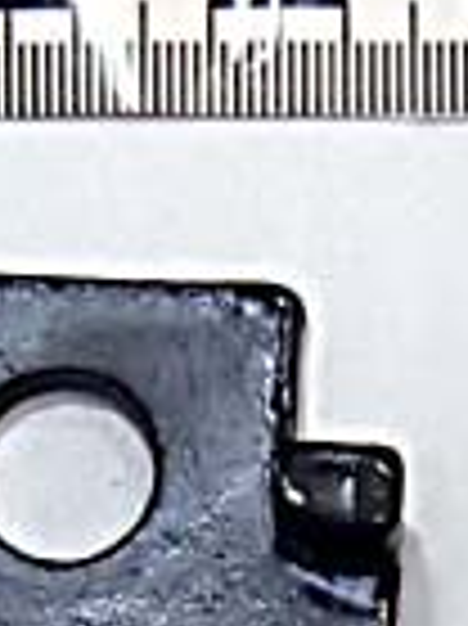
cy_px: 811
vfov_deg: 7.1
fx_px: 4983
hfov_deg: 5.4
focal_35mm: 276
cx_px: 405
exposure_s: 1/60
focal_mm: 10.73
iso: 800
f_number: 5.3
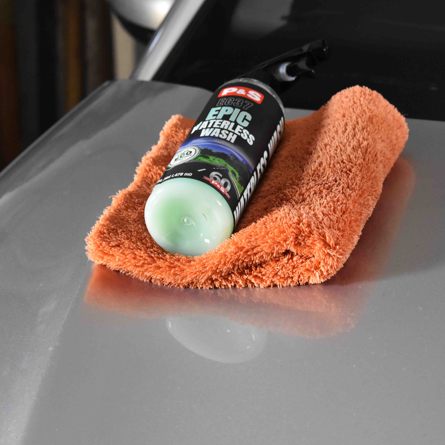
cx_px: 309
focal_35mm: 106
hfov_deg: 16.4
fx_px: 1536
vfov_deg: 16.5
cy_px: 222
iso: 2500
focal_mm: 55
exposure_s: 1/60
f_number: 5.6
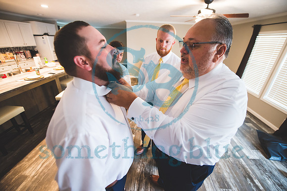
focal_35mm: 14
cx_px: 144
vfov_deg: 81.2
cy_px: 96
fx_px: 112
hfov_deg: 104.2
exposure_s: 1/125
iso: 2000
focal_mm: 14
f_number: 2.8
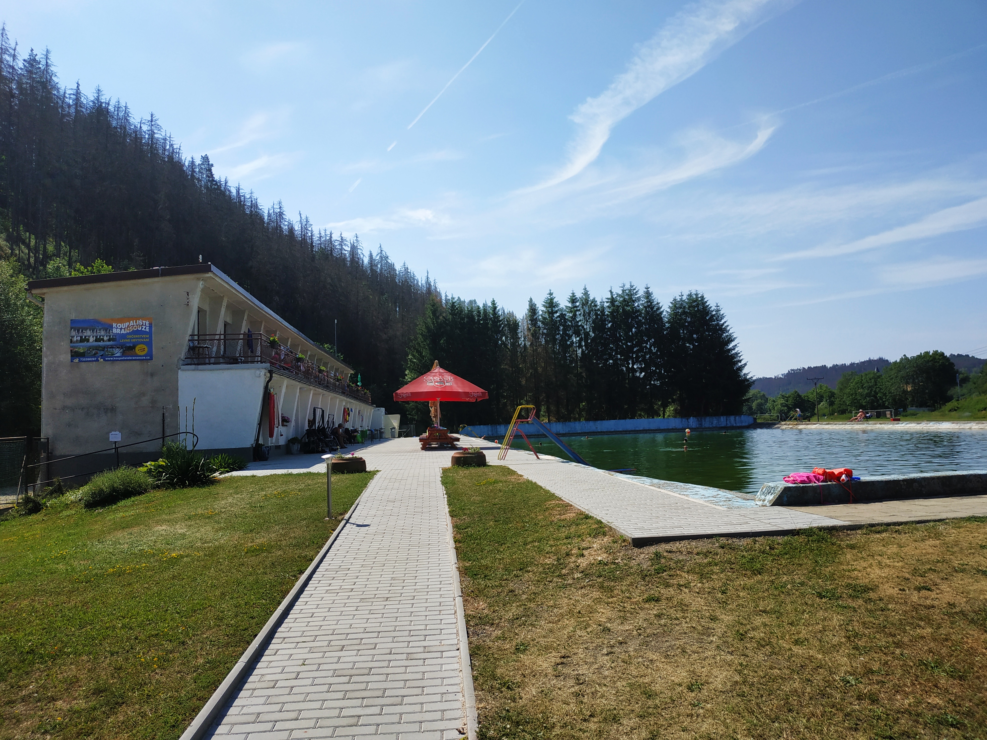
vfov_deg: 56.8
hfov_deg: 71.6
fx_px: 684
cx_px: 494
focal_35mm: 24
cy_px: 370
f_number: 1.9
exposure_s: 1/3048
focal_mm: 3.94
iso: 100
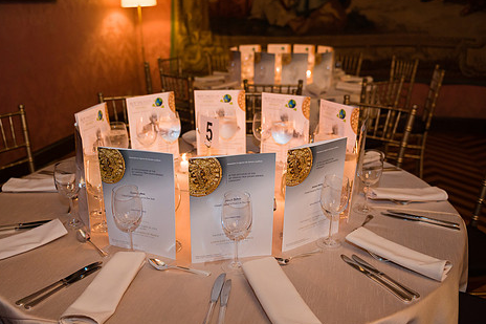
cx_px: 221
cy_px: 196
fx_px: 472
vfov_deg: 37.7
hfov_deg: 54.4
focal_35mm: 35
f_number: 3.2
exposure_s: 1/200
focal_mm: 28
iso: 1600
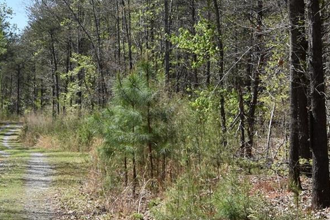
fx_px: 962
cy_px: 148
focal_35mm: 105
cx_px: 106
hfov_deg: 19.4
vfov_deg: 13.0
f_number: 8
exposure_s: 1/500
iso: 320
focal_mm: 20
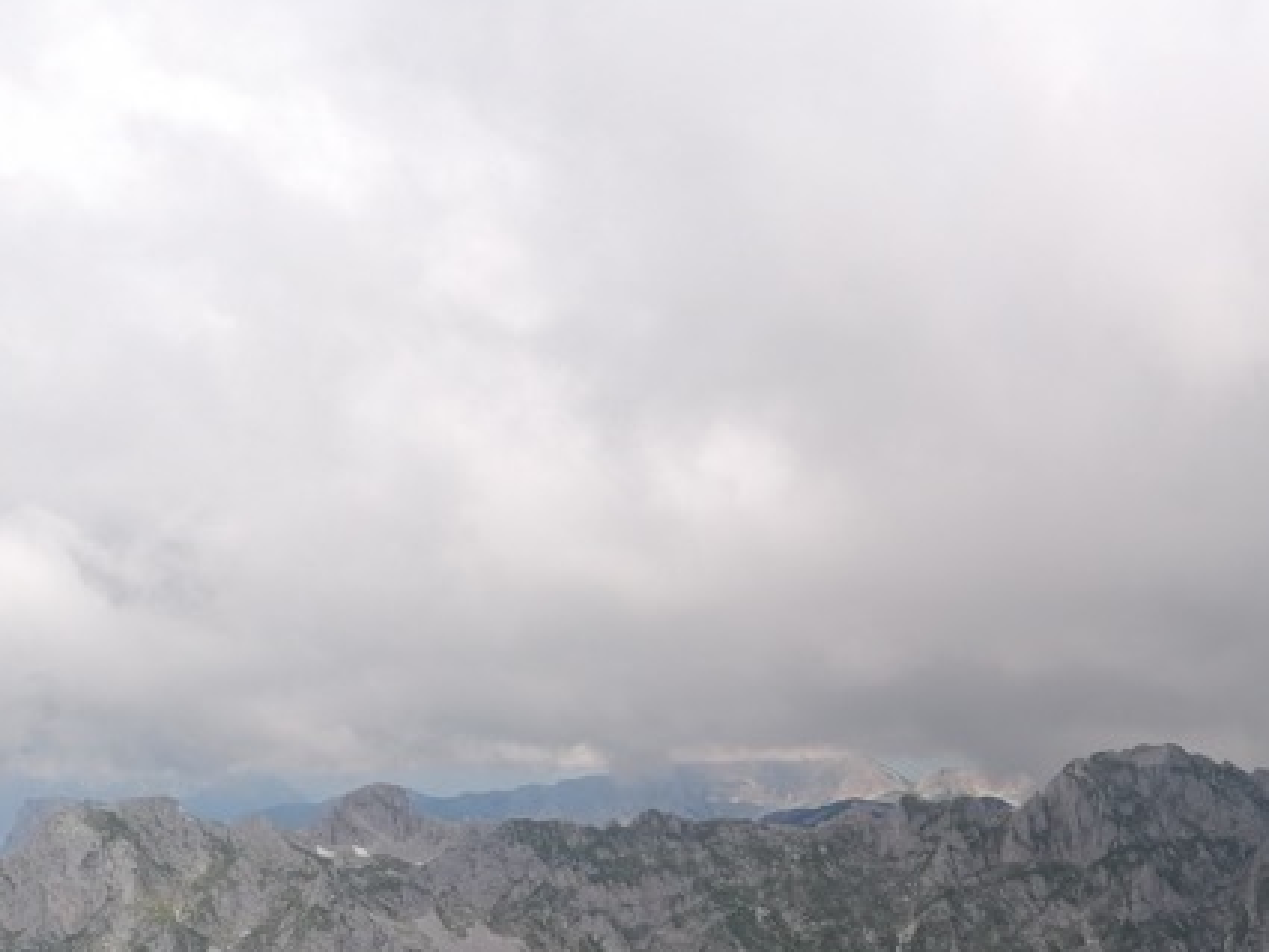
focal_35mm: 65
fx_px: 2384
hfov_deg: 29.1
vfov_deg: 21.5
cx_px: 1015
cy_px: 1021
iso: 50
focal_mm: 4.75
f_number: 1.8
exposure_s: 1/1600
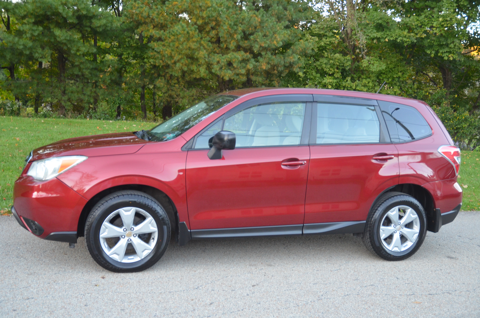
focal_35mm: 36
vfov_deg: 36.7
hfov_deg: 53.2
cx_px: 240
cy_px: 159
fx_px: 479
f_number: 4
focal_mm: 24
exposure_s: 1/60
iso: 800
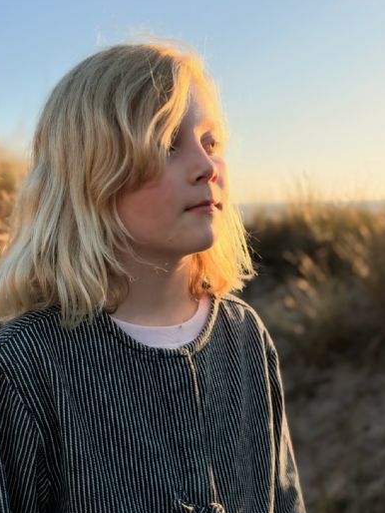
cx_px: 214
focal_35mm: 35
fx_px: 519
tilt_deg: -3.4
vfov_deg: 52.6
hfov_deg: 40.7
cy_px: 249
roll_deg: +0.6
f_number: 1.8
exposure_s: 1/3534
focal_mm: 6.93
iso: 64
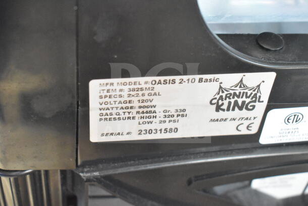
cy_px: 103
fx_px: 513
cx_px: 154
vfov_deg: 22.6
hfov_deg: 33.4
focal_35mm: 60
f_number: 4.8
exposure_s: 1/60
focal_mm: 40
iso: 10000
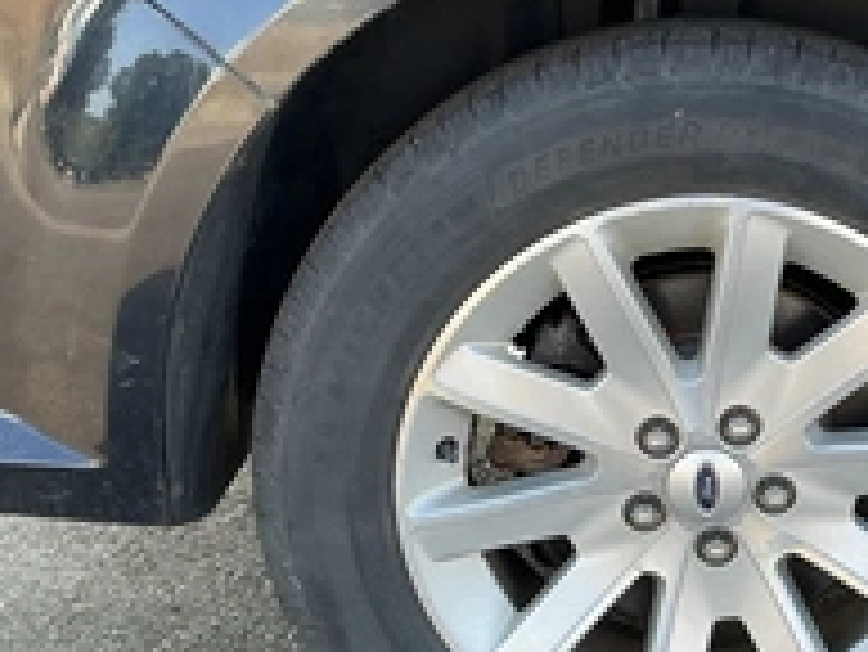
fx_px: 1455
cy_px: 391
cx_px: 729
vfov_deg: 25.2
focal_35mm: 58
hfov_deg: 32.1
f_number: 1.8
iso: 25
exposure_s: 1/122
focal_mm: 3
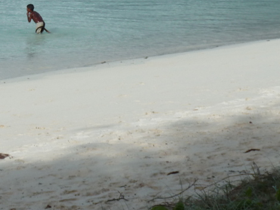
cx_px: -57
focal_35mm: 245
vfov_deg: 6.0
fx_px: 1983
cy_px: -21
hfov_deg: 8.0
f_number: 4.3
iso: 80
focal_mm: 15.8
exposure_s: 1/640
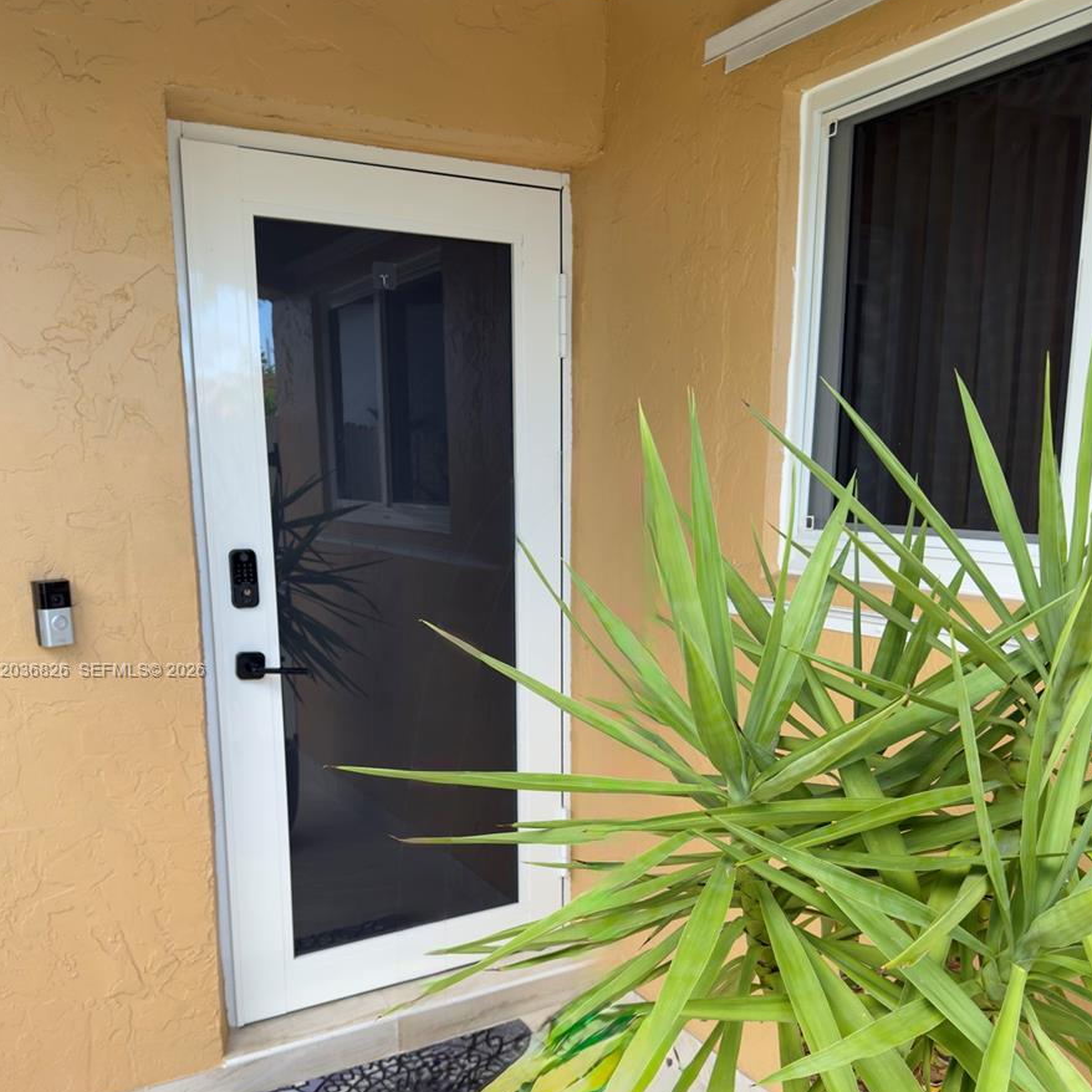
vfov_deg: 55.1
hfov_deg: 55.6
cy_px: 672
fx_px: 1035
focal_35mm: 29
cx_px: 535
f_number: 1.78
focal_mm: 6.76
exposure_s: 1/176
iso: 50
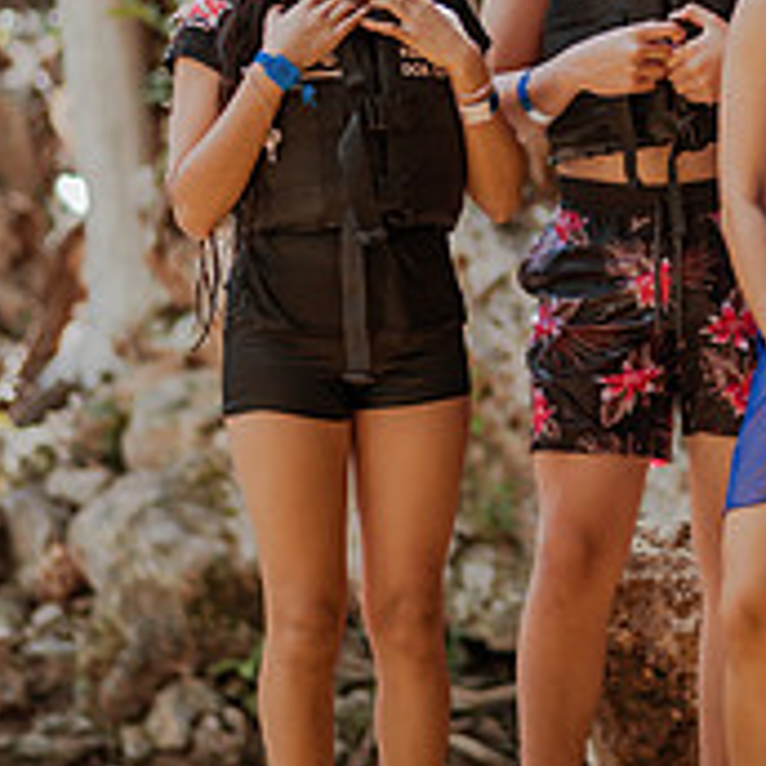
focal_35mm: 129
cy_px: 85
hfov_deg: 13.4
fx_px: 3230
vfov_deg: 13.4
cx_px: 664
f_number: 1.4
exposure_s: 1/1000
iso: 250
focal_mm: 58
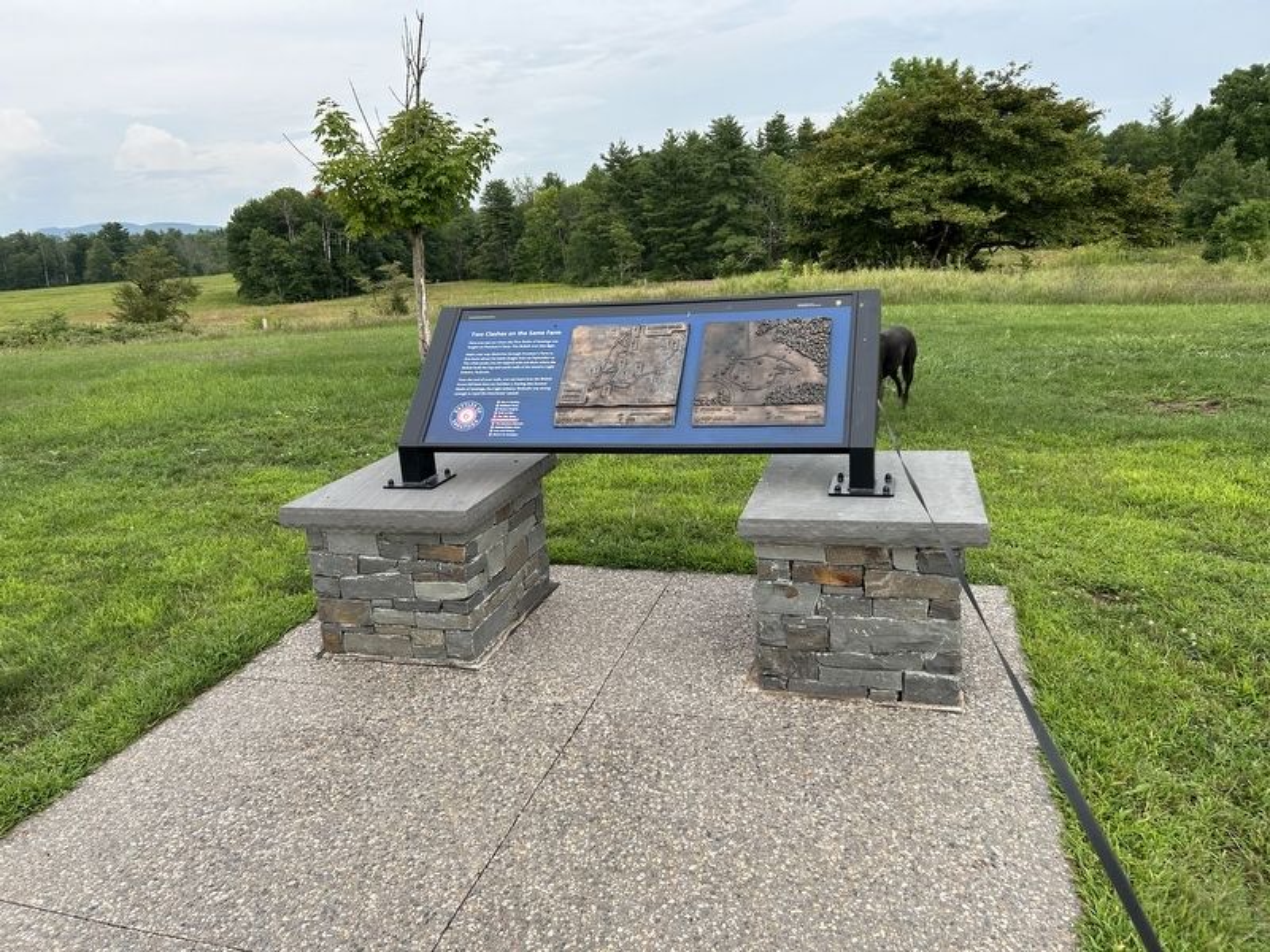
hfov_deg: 67.3
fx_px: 954
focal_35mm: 26
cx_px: 635
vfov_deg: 53.1
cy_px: 476
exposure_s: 1/887
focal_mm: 5.7
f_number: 1.5
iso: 50
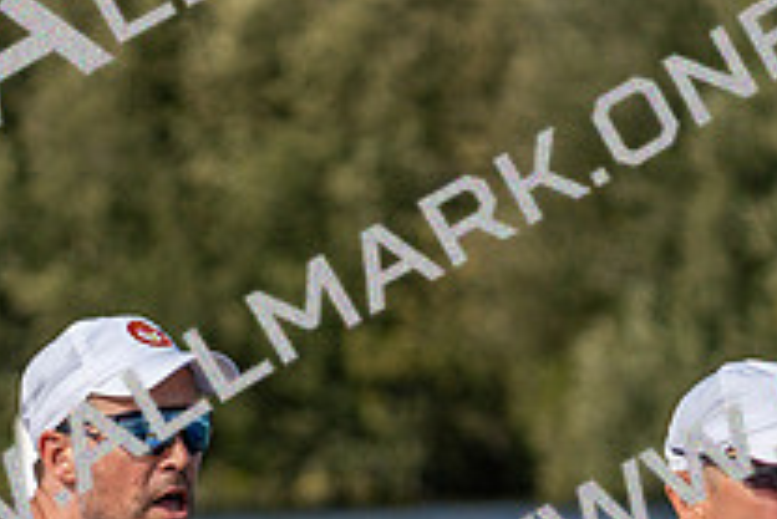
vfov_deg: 2.3
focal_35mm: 596
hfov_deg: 3.5
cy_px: 685
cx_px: 164
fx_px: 12872
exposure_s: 1/1600
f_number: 5.6
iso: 200
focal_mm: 214
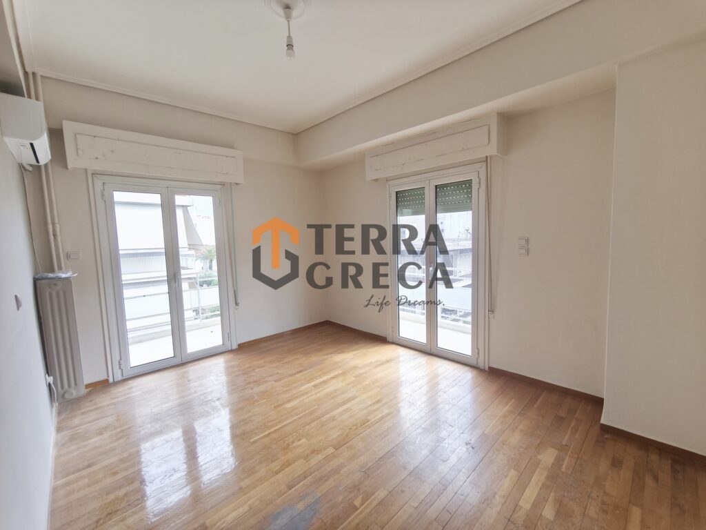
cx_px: 353
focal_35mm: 15
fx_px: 306
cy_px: 265
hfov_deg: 98.2
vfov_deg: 81.7
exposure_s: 1/50
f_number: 2.2
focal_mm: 1.91
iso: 64
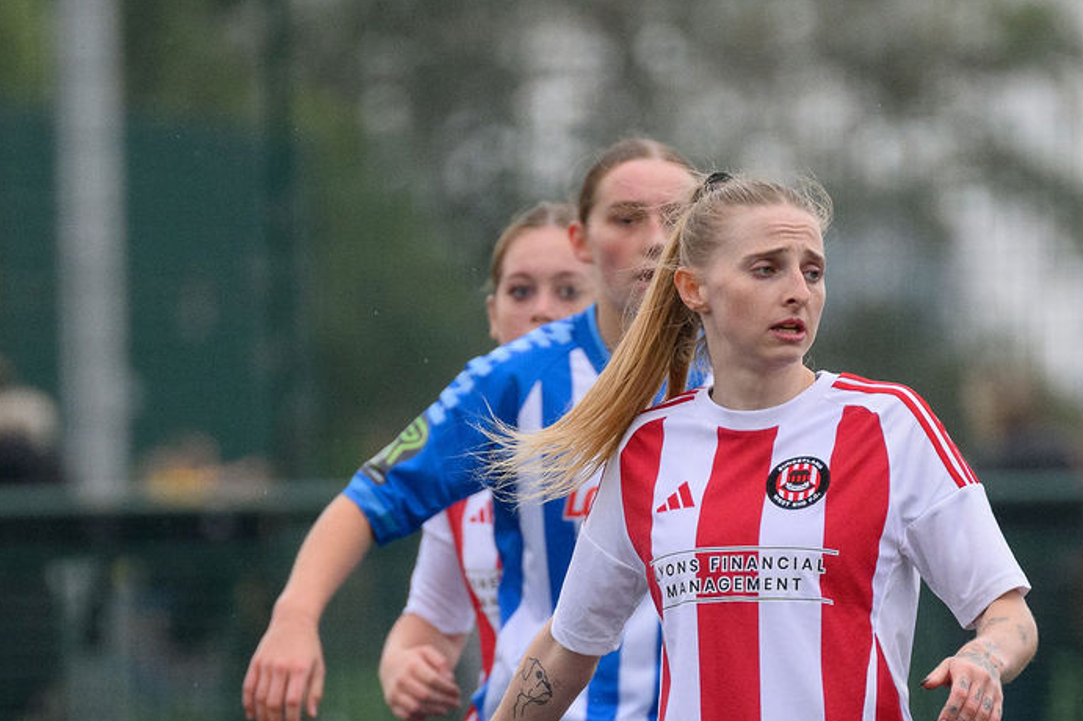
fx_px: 35660
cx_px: 693
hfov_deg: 1.7
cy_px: 659
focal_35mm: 1186
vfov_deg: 1.2
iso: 2000
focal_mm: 400
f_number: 5.6
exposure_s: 1/1250
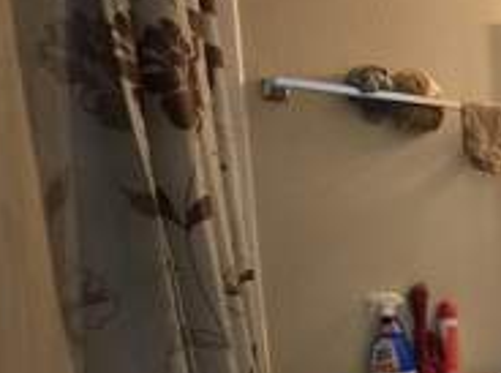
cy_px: 339
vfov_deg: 38.6
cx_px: 566
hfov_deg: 41.5
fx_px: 491
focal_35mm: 34
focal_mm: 2.2
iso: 400
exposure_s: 1/60
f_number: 1.9
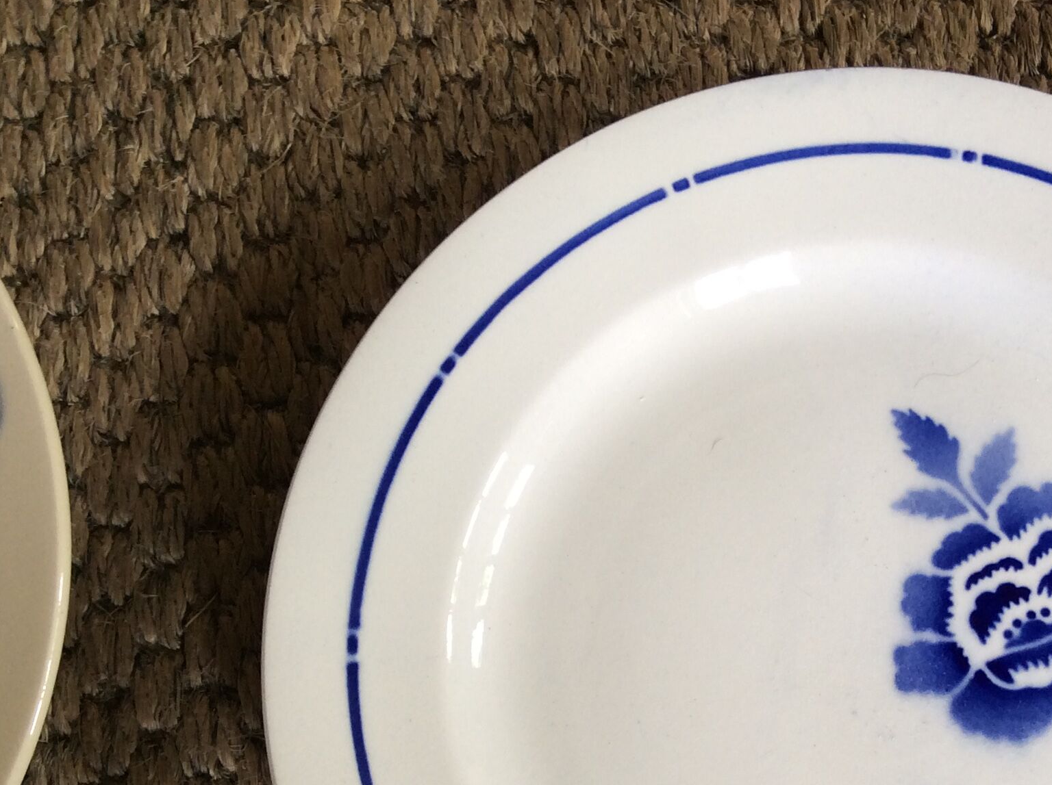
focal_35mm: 54
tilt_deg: -81.4
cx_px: 744
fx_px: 1639
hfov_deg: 35.1
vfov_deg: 26.4
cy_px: 648
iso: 40
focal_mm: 3.3
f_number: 2.4
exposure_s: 1/25
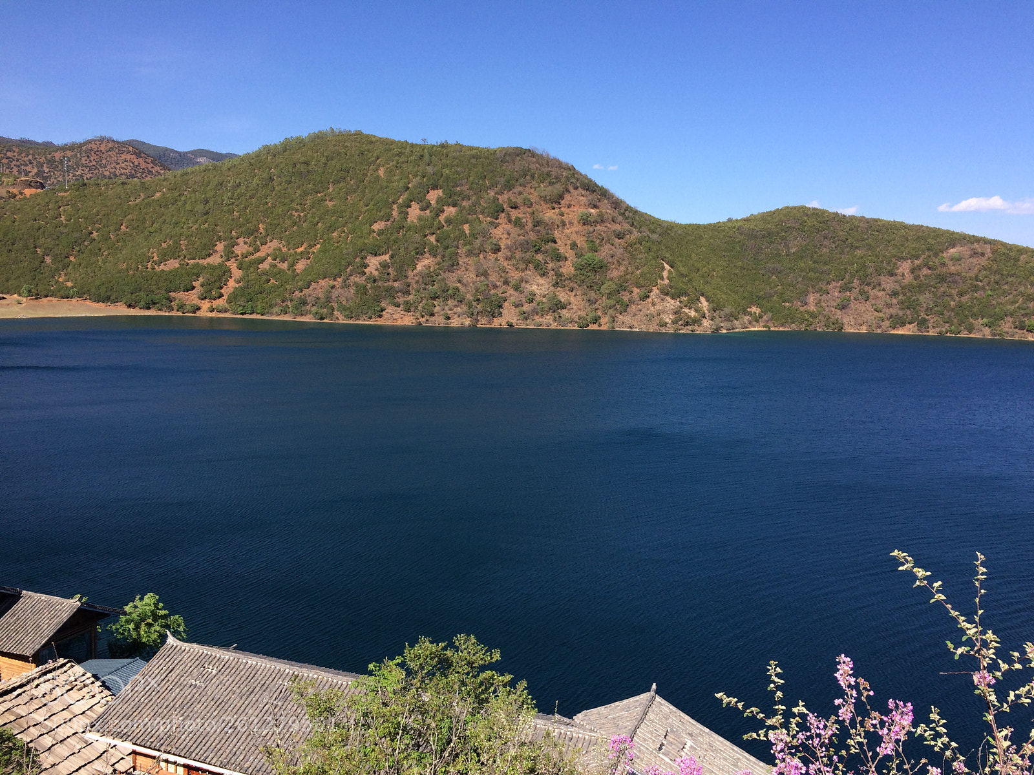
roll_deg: -1.5
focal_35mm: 29
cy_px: 388
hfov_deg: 61.7
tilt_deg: -5.1
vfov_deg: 48.2
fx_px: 866
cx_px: 517
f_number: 2.2
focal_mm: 4.15
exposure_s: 1/1368
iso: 32
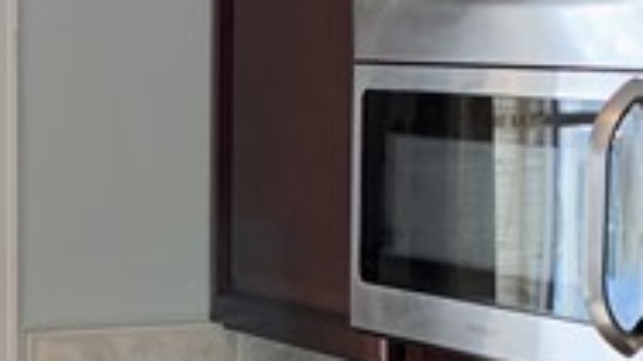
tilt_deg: -9.2
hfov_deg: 13.6
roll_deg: -1.5
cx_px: -89
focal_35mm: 155
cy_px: 480
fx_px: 2642
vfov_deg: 7.7
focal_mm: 4.25
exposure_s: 1/120
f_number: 1.8
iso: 80
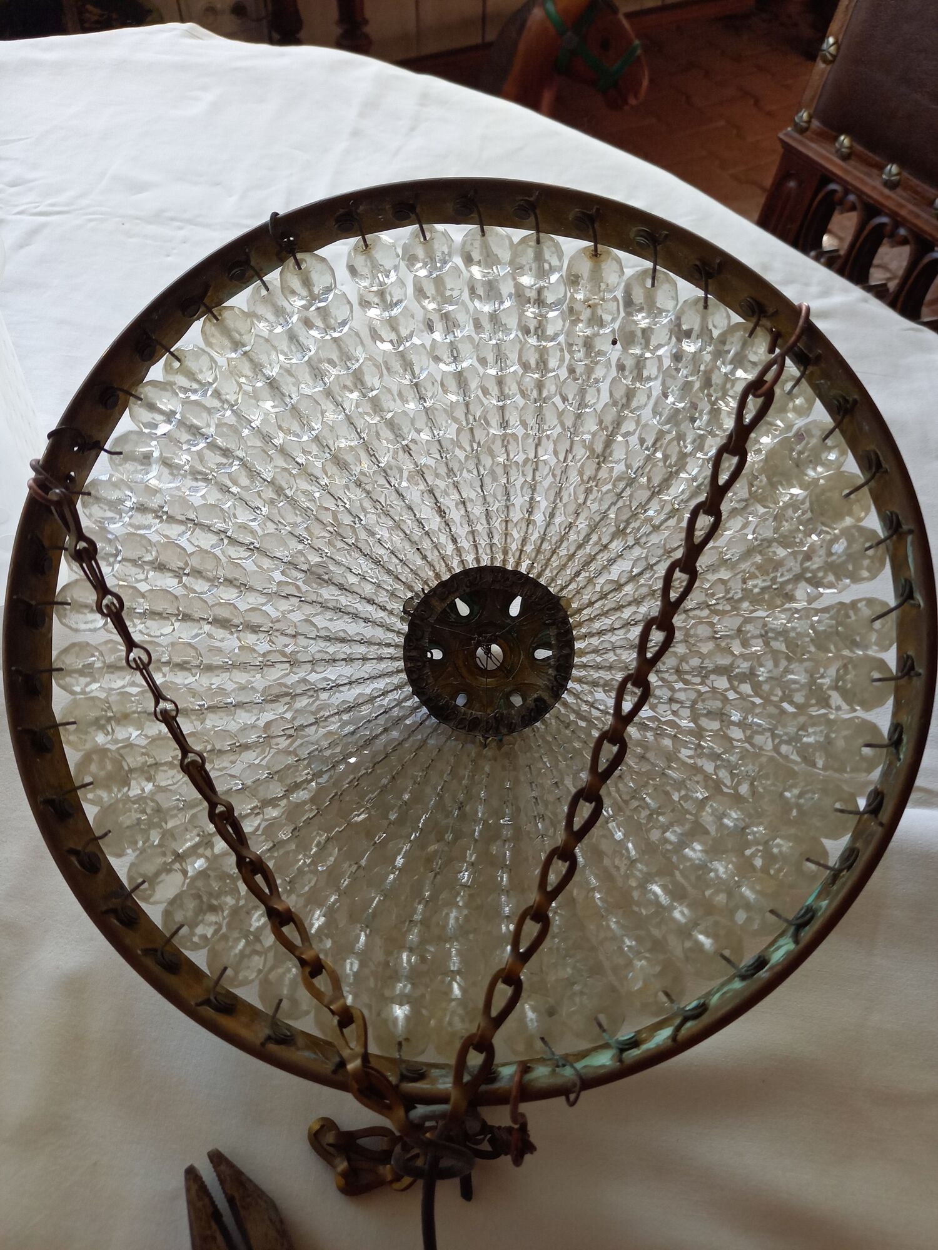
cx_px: 469
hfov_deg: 54.9
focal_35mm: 25
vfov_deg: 69.4
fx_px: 903
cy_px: 625
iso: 125
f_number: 1.8
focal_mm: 4.65
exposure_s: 1/50
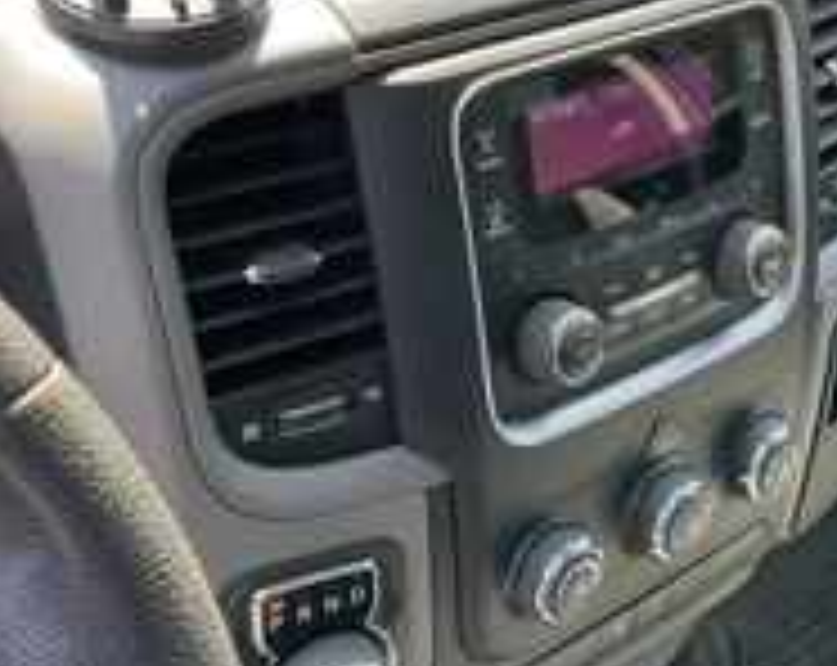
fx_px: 1508
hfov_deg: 30.9
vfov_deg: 24.9
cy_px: 364
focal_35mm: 61
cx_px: 531
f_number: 1.8
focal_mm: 3
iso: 50
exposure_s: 1/122
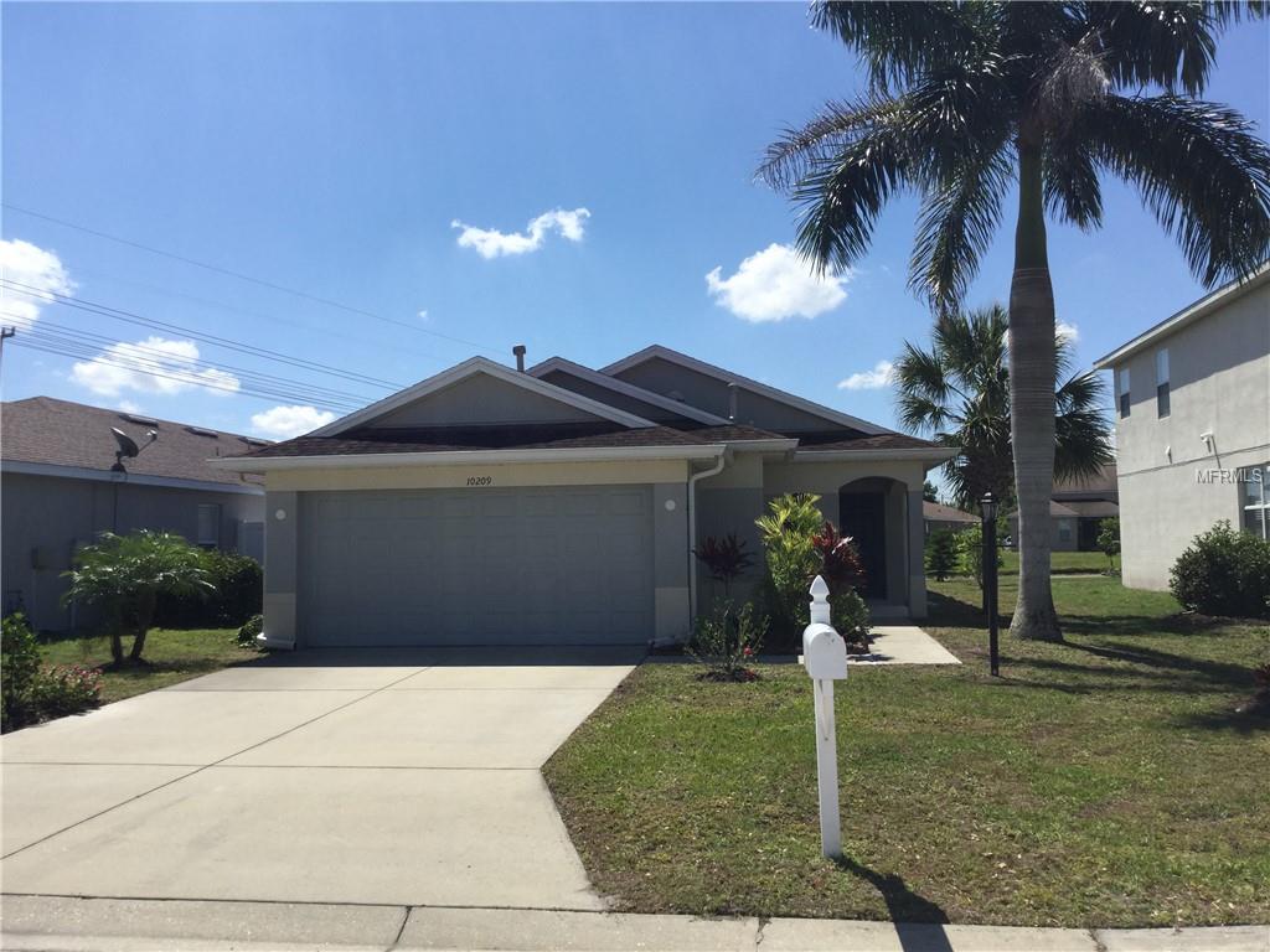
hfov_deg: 58.4
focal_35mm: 31
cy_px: 476
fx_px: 1137
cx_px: 635
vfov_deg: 45.4
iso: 25
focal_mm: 3.3
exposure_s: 1/1664
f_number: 2.4
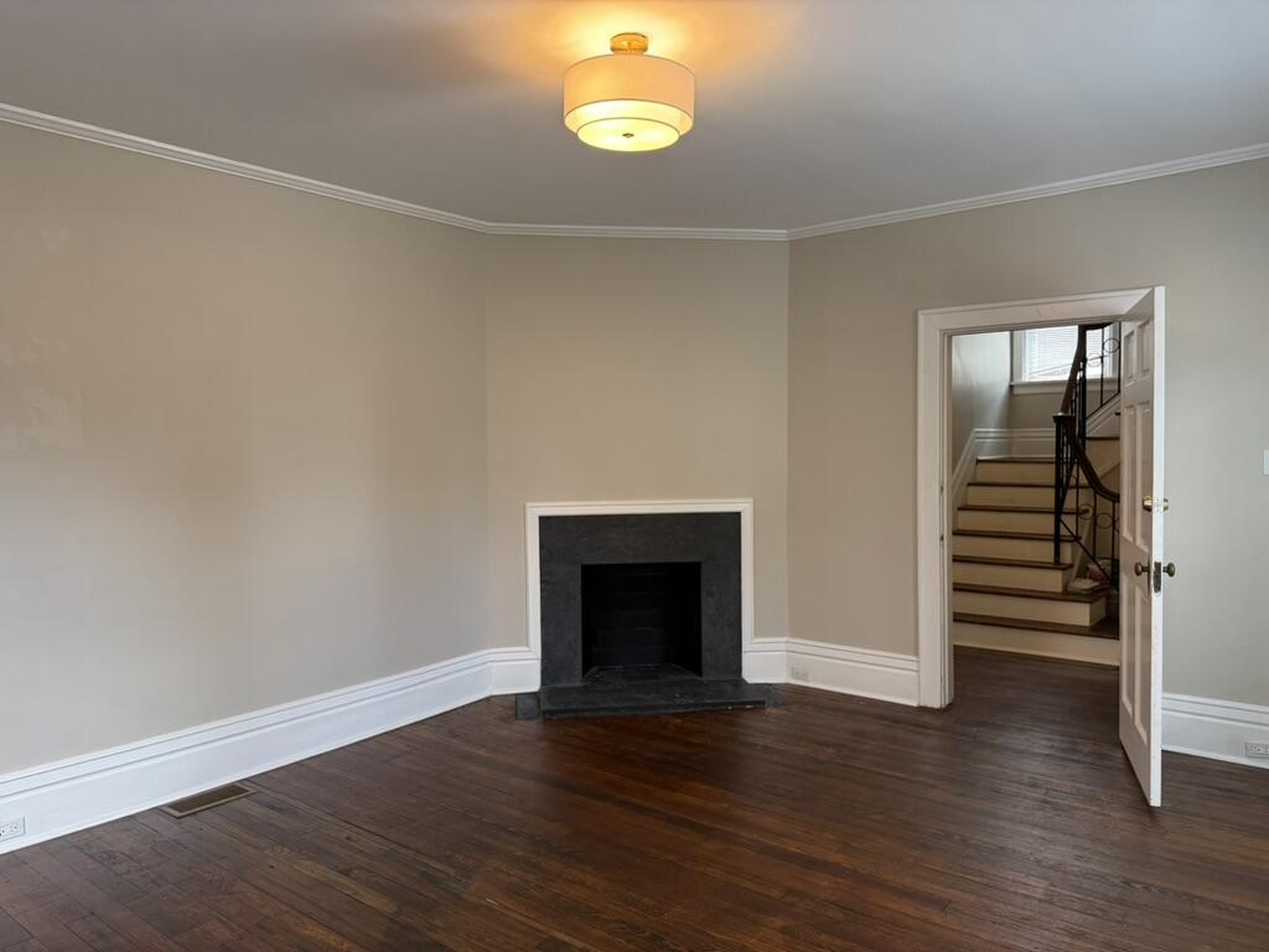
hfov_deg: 71.6
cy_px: 476
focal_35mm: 24
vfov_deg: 56.8
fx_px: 880
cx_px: 634
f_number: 1.78
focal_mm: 6.76
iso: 200
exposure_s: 1/120
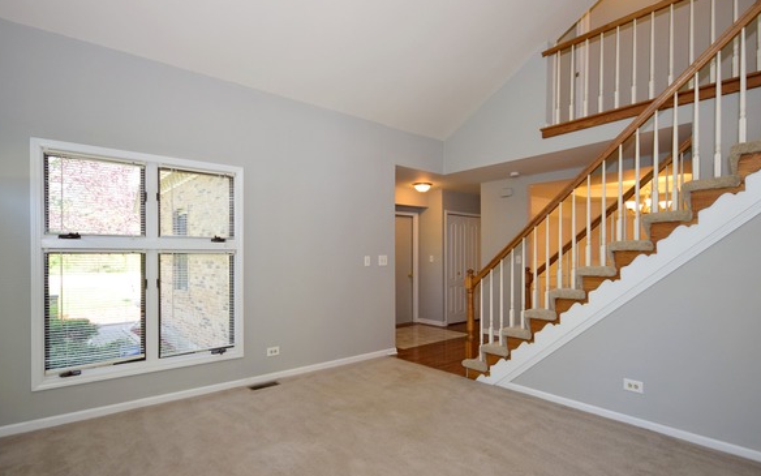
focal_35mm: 19
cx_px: 397
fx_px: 400
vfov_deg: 61.3
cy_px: 263
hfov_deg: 87.1
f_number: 6.3
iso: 500
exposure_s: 1/60
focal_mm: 11.5
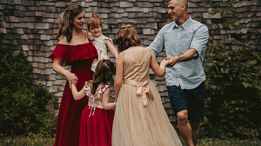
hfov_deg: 16.0
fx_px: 927
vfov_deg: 9.0
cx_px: 131
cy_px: 67
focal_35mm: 134
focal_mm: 122
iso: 640
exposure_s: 1/4000
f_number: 2.8
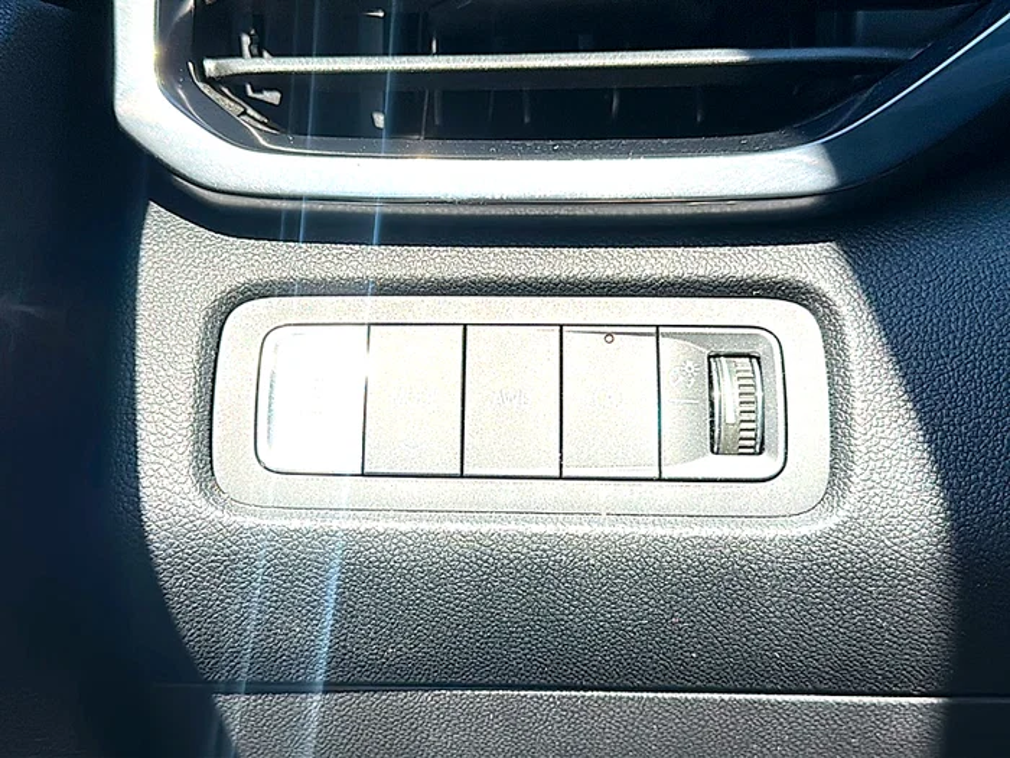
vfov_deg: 41.8
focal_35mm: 34
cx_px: 505
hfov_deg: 54.0
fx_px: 992
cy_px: 379
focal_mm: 6.86
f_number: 1.78
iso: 80
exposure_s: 1/1064
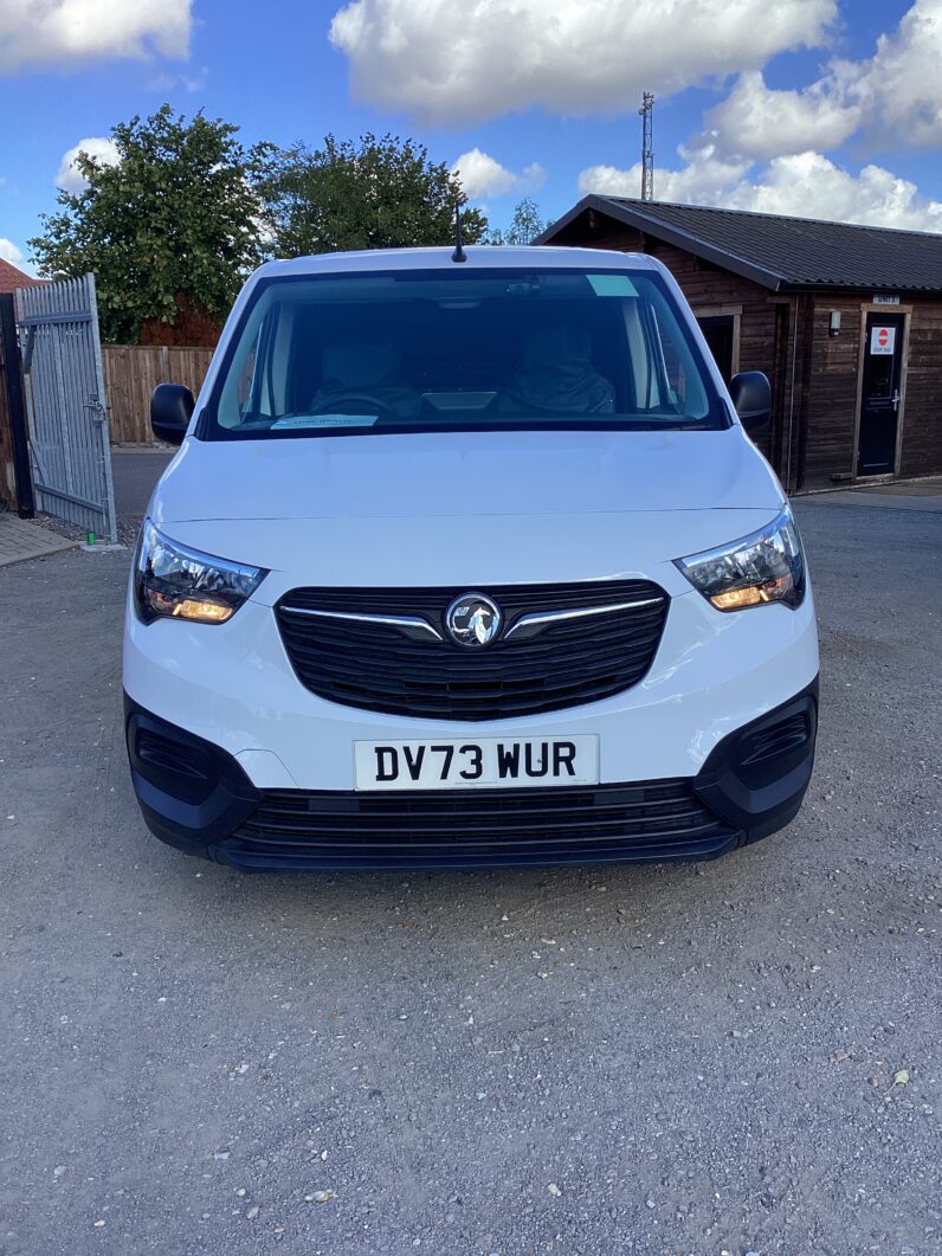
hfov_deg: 45.5
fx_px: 1125
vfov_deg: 58.3
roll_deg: +0.0
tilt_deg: -12.2
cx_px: 471
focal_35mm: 31
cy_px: 628
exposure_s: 1/547
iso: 25
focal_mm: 3.3
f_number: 2.4
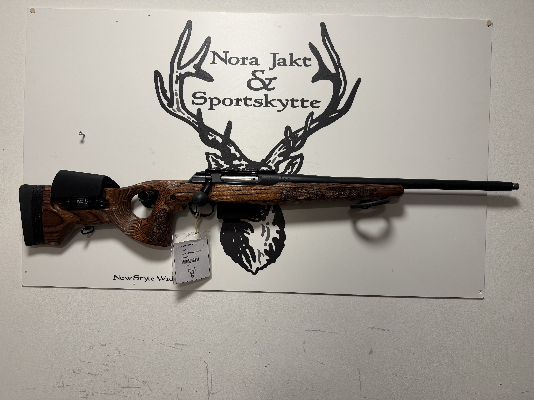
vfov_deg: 56.8
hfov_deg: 71.6
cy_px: 200
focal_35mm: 24
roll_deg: -0.9
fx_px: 370
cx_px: 267
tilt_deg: -0.5
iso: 160
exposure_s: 1/121
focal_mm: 6.76
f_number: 1.78
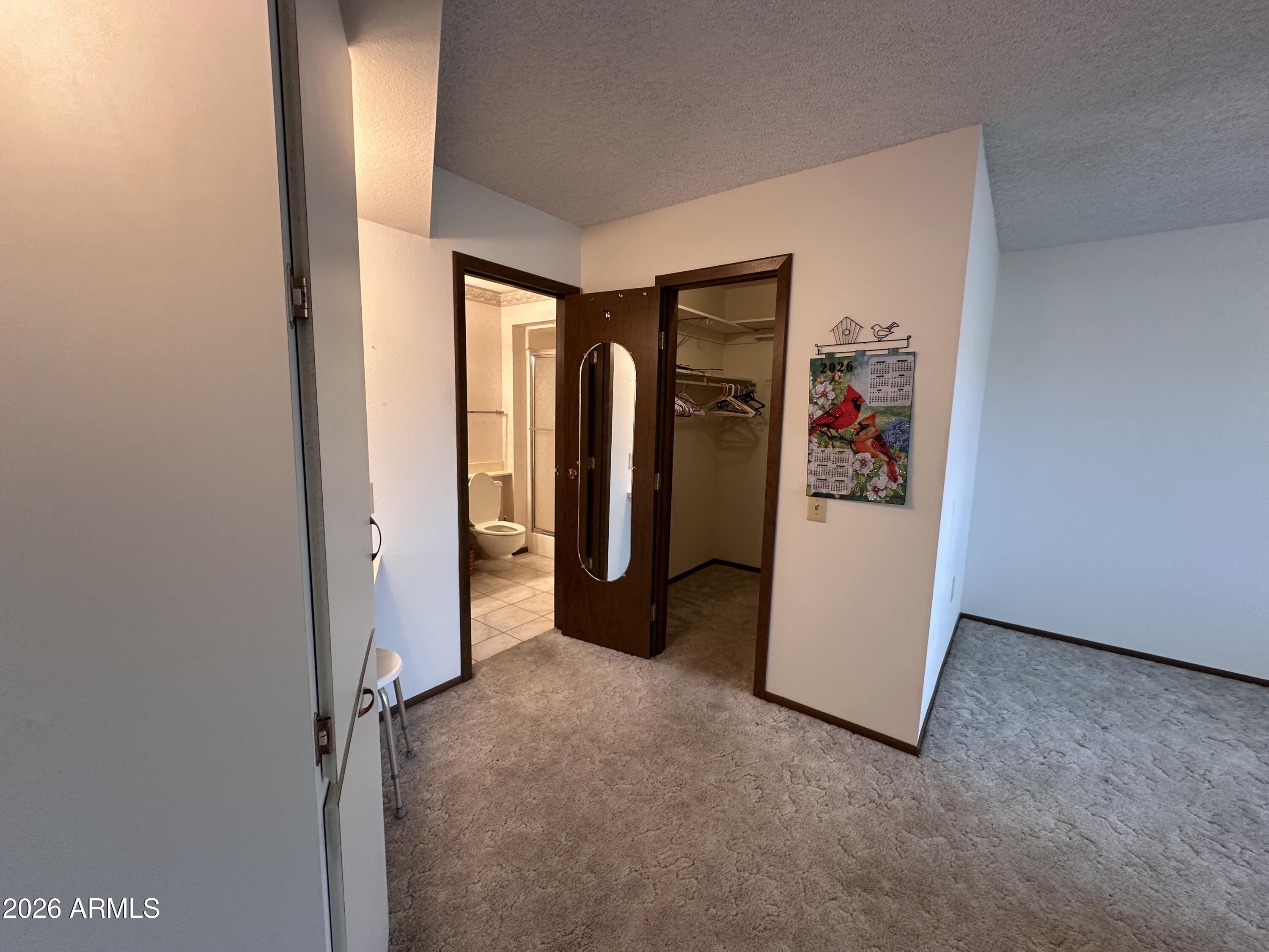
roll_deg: -0.5
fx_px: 513
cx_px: 634
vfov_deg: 85.7
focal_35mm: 14
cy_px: 476
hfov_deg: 102.1
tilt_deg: -7.0
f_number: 2.2
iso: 160
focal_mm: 2.22
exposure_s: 1/60
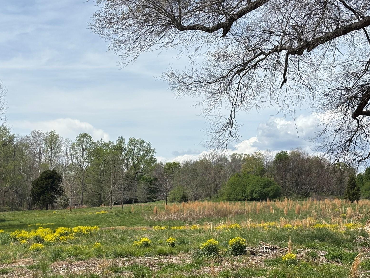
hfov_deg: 28.0
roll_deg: +0.6
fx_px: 738
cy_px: 177
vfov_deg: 21.3
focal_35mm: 69
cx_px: 129
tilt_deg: +0.9
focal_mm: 5.96
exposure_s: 1/4255
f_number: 1.6
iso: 32
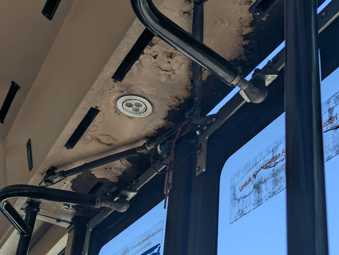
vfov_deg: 25.6
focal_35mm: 57
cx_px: 191
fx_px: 558
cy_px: 140
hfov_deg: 33.7
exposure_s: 1/844
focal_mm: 6.81
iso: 46
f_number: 1.85
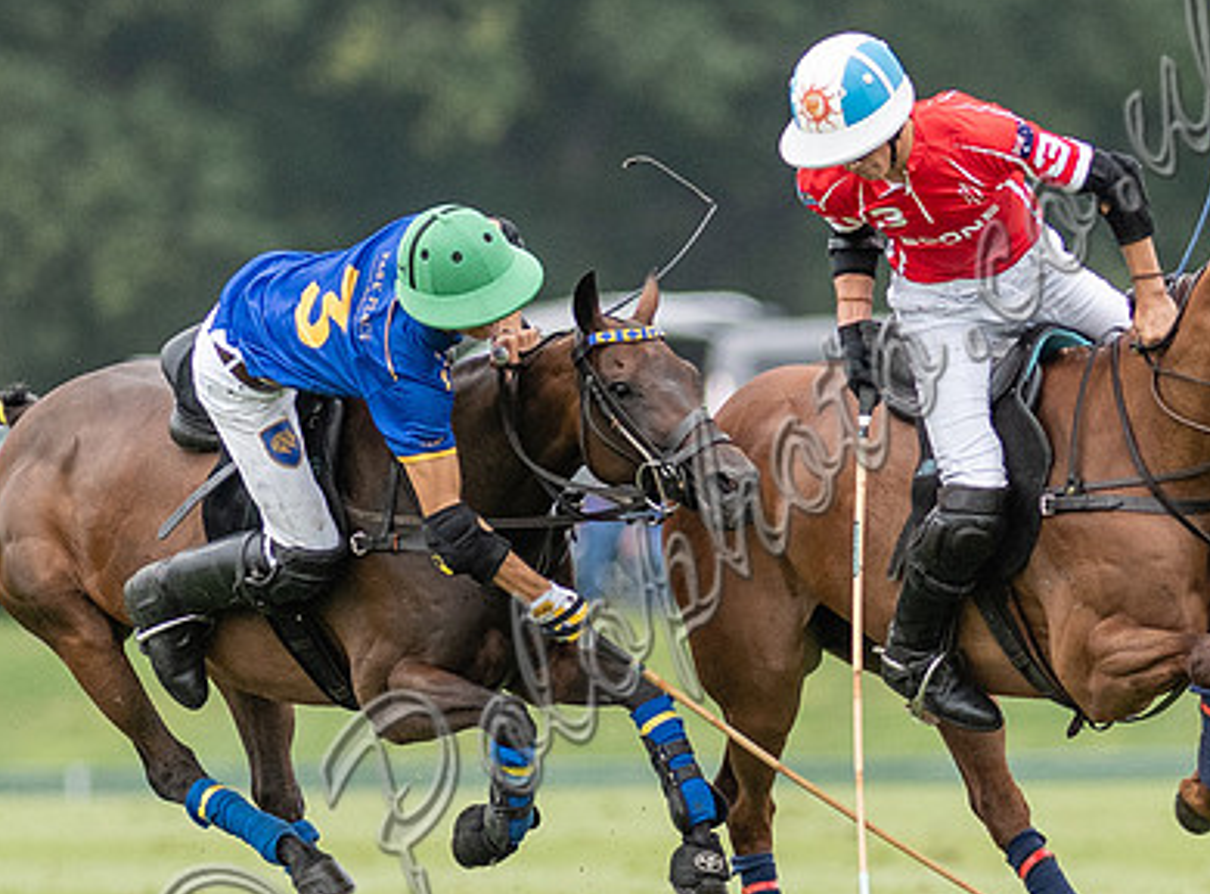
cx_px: 961
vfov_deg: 1.2
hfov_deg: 1.6
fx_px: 42271
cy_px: 813
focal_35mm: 1216
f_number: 2.8
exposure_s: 1/4000
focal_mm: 300
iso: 500
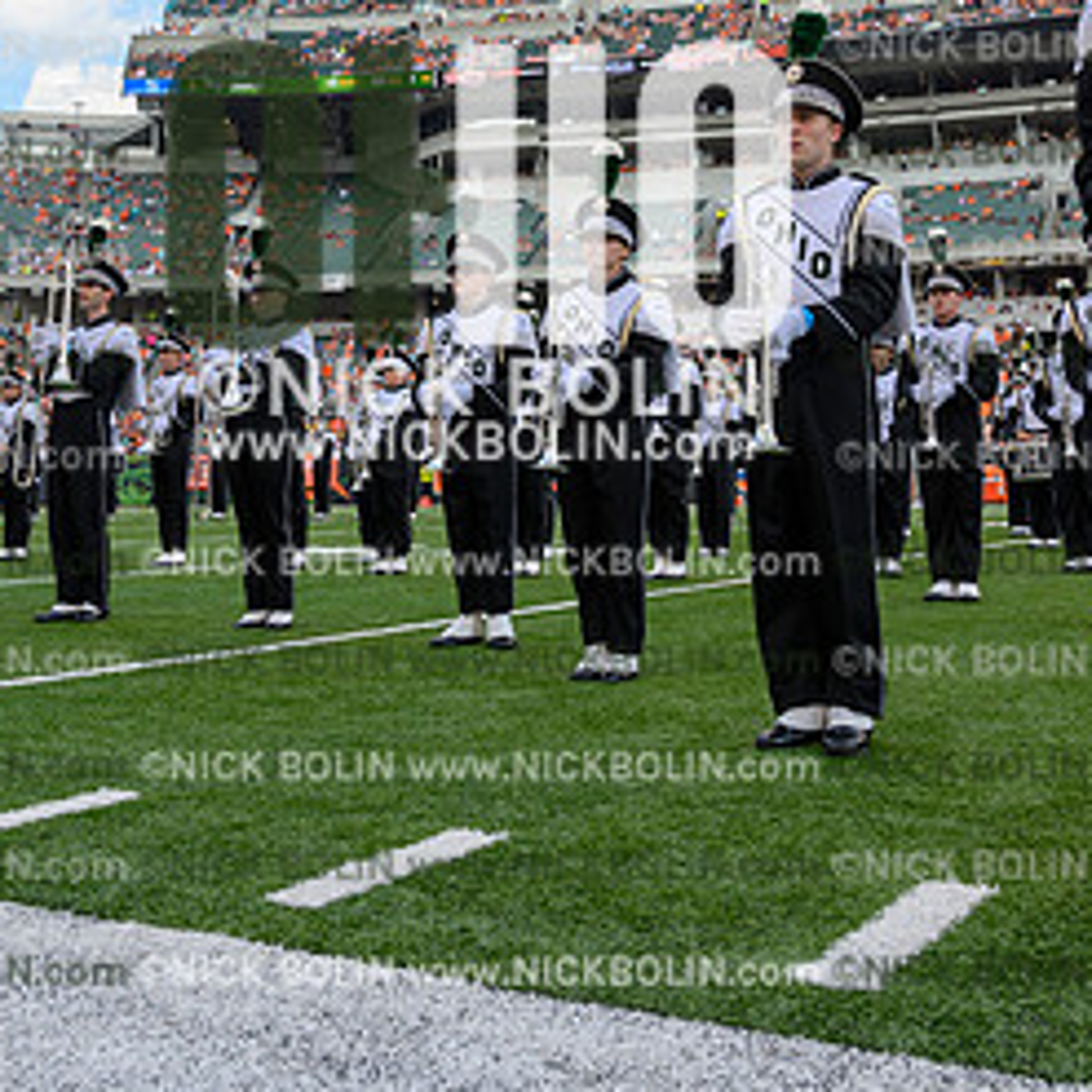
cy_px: 254
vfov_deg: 34.5
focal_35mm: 48
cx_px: 477
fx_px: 1713
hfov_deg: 35.3
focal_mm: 24
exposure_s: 1/100
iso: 80
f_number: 7.1
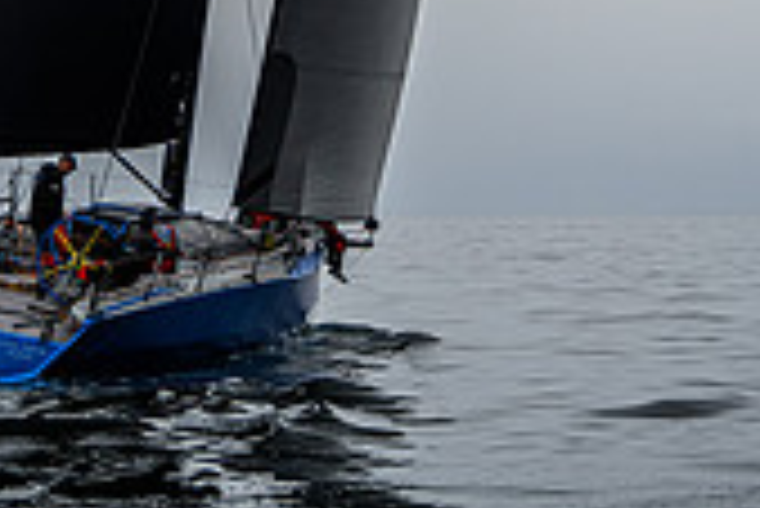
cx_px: 220
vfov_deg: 7.2
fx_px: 3930
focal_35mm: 186
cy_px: -391
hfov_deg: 11.0
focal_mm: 70
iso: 800
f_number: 6
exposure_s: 1/2000
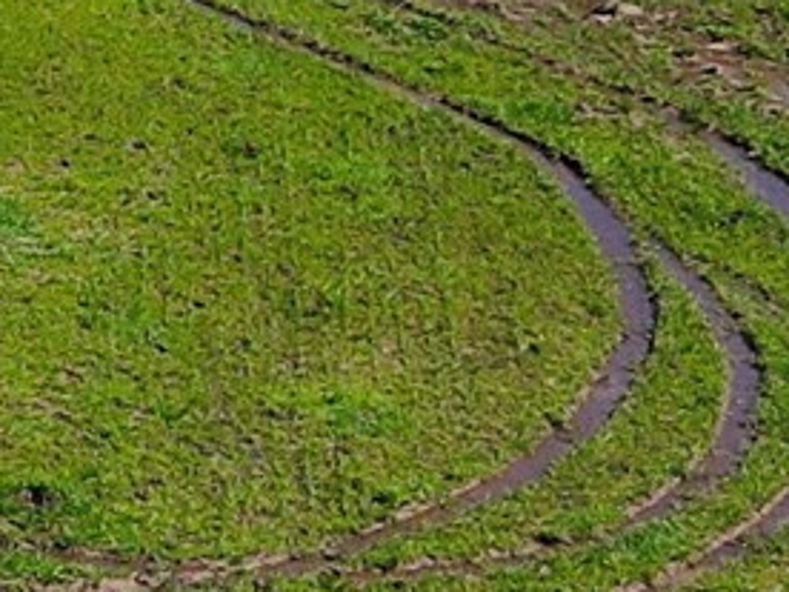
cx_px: -512
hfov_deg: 10.6
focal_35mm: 178
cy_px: 17
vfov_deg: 8.3
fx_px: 4057
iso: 100
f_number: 2.8
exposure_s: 1/725
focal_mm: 4.5
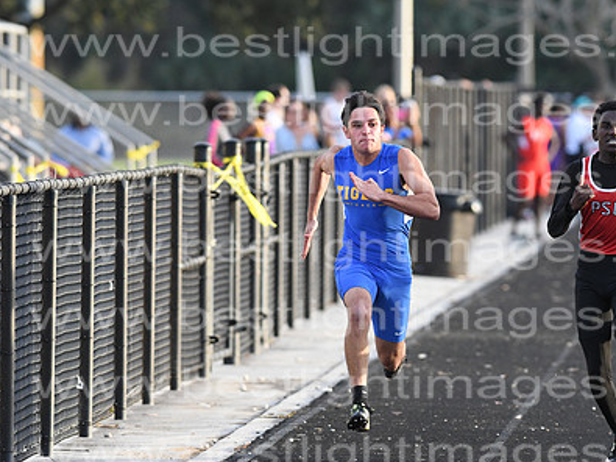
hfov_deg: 3.1
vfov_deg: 2.3
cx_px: 387
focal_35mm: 635
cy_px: 285
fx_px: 11297
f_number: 4
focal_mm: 300
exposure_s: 1/2000
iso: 2000
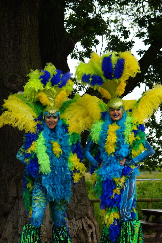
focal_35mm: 70
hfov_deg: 19.4
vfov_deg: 28.9
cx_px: 81
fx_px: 473
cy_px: 122
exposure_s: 1/125
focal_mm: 70
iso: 100
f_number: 5
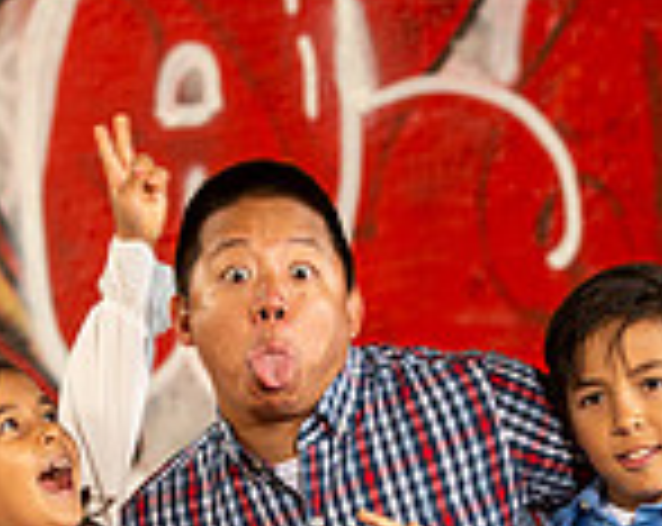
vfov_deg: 4.0
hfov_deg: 5.0
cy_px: 517
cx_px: 644
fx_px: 7606
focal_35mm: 389
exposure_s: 1/100
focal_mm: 105
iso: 400
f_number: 3.5
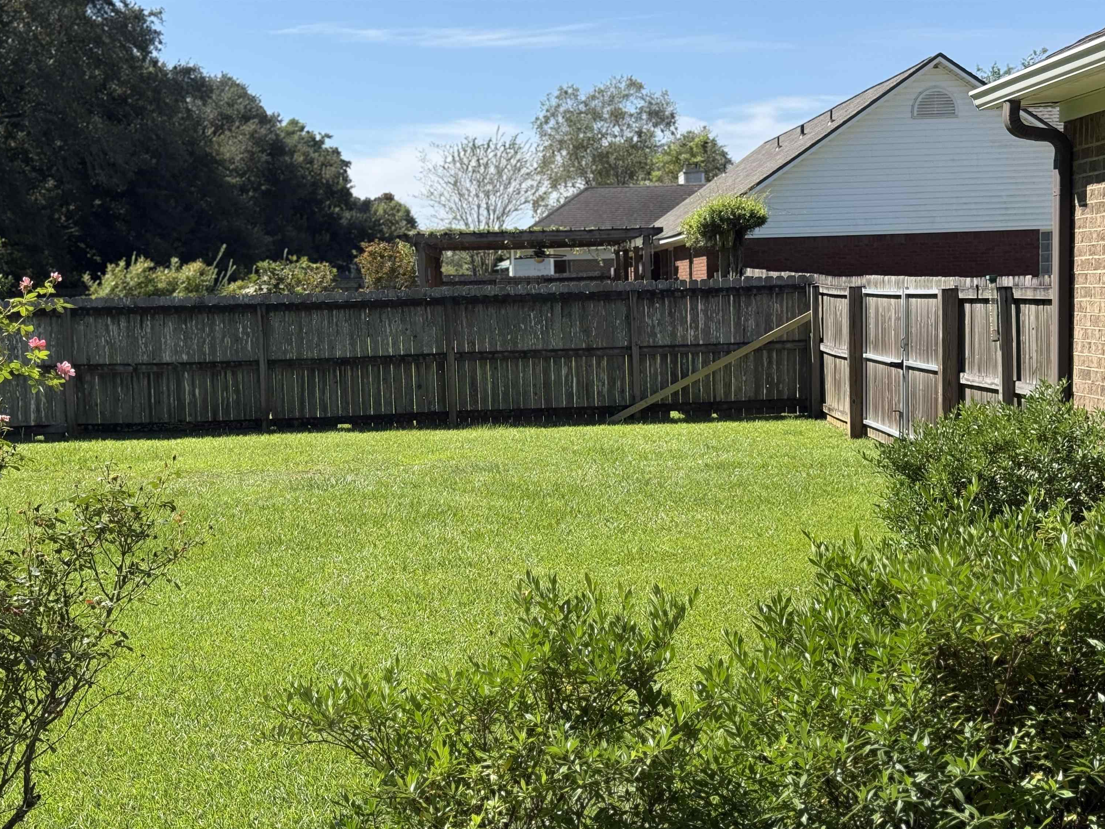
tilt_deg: -4.7
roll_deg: +0.7
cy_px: 422
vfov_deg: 29.7
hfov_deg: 38.9
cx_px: 560
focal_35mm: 49
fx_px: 1564
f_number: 1.78
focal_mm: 6.76
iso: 100
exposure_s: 1/3096
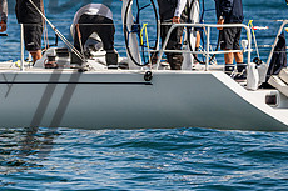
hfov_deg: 2.5
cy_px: 4
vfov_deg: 1.7
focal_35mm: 809
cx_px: -97
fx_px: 6467
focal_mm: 240
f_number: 5.6
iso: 400
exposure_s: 1/4000
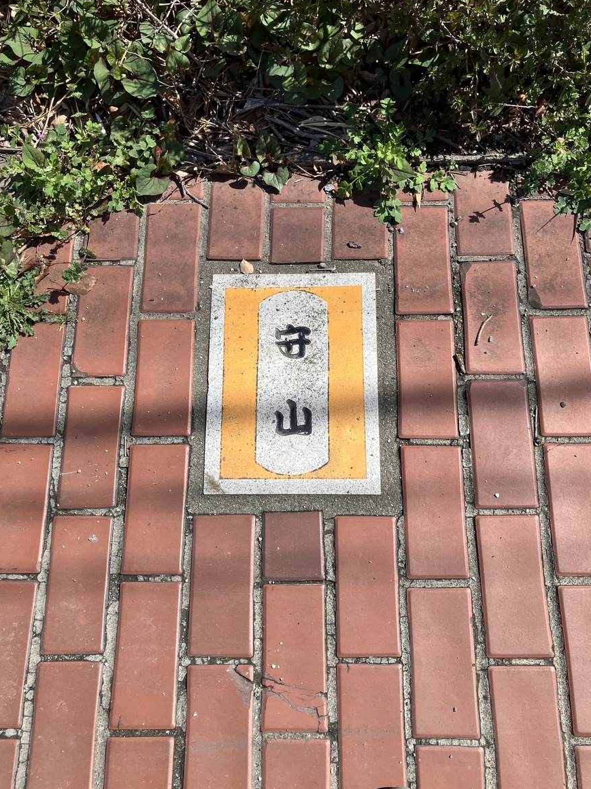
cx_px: 292
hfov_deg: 48.2
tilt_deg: -70.2
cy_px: 391
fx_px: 660
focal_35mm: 29
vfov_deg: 61.7
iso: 32
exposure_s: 1/2024
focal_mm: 3.99
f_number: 1.8
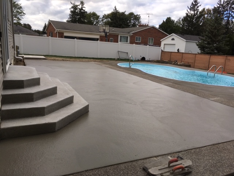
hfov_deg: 61.7
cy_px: 88
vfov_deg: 48.2
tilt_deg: -13.1
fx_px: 196
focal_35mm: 29
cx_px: 117
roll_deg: -3.6
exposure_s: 1/605
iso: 25
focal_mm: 4.15
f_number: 2.2
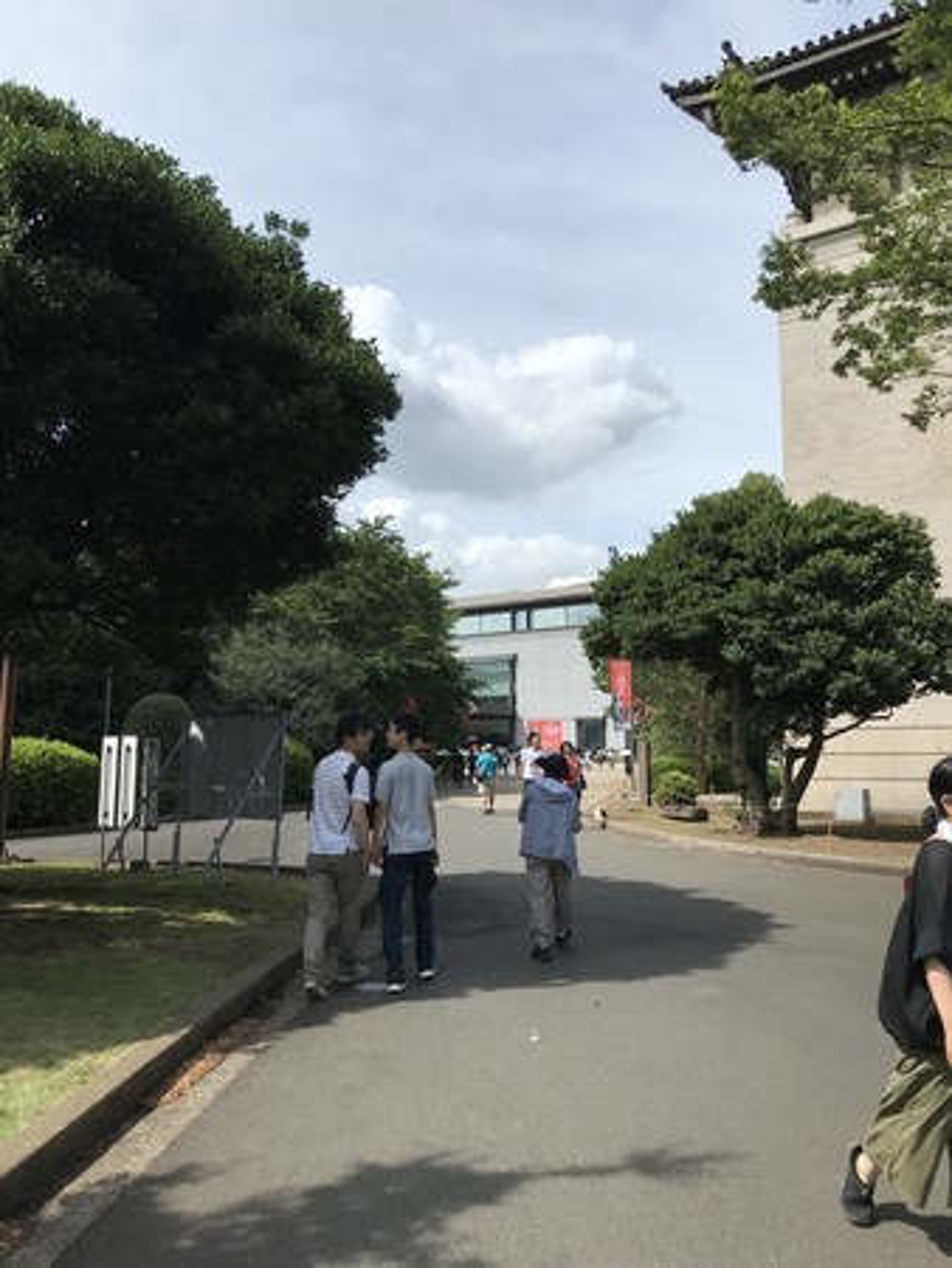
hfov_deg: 49.8
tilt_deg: +7.8
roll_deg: -1.1
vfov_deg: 63.4
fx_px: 1026
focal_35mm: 28
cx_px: 476
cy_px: 634
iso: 20
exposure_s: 1/2994
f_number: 1.8
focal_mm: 3.99
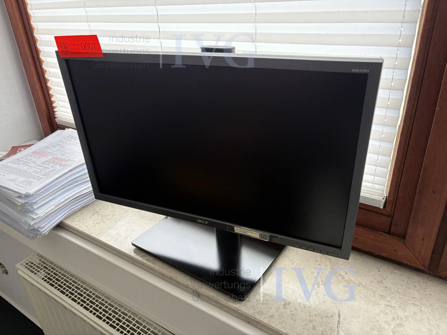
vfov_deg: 53.1
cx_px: 224
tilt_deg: -27.6
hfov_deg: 67.3
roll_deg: +3.6
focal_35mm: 26
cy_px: 168
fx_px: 336
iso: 125
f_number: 1.6
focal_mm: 5.96
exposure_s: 1/111
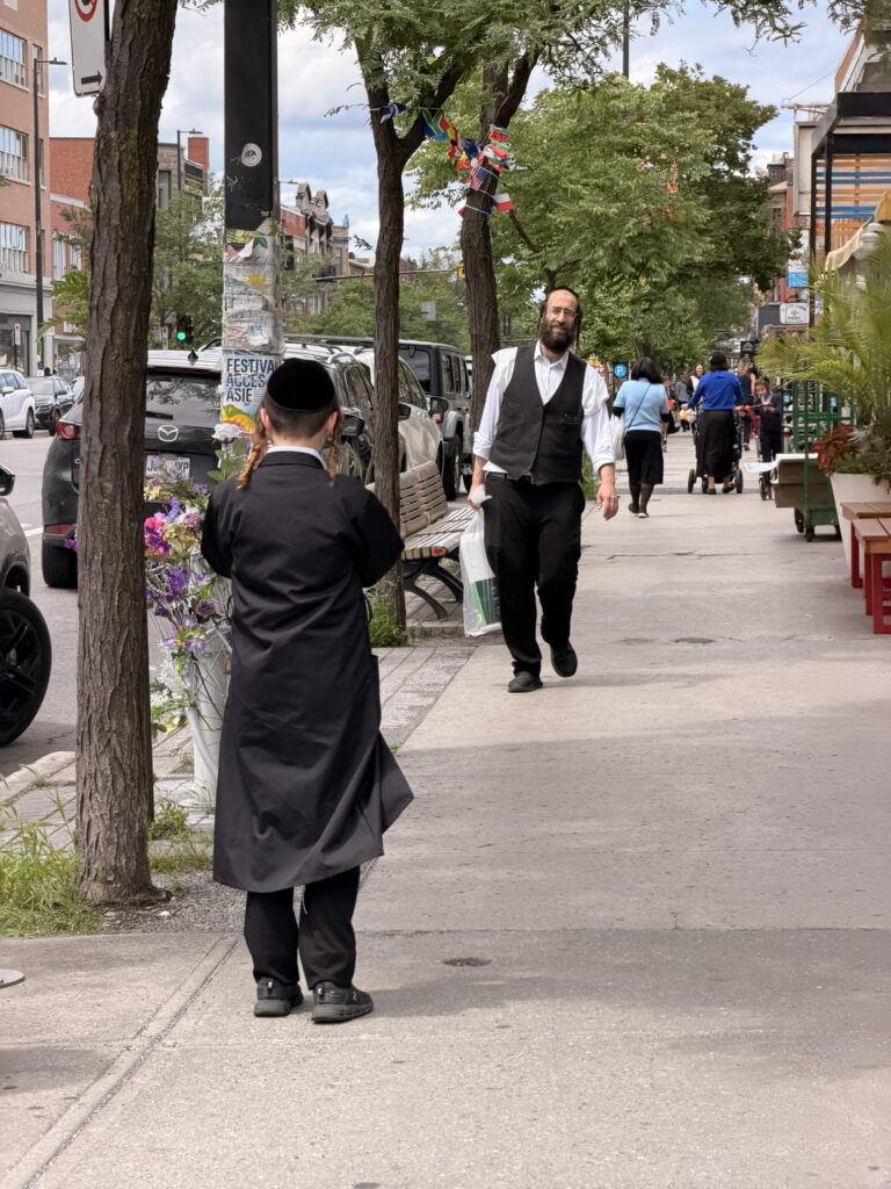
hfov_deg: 14.8
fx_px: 3432
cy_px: 594
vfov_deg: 19.6
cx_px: 446
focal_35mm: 100
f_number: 2.8
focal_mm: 16.89
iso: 50
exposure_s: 1/522
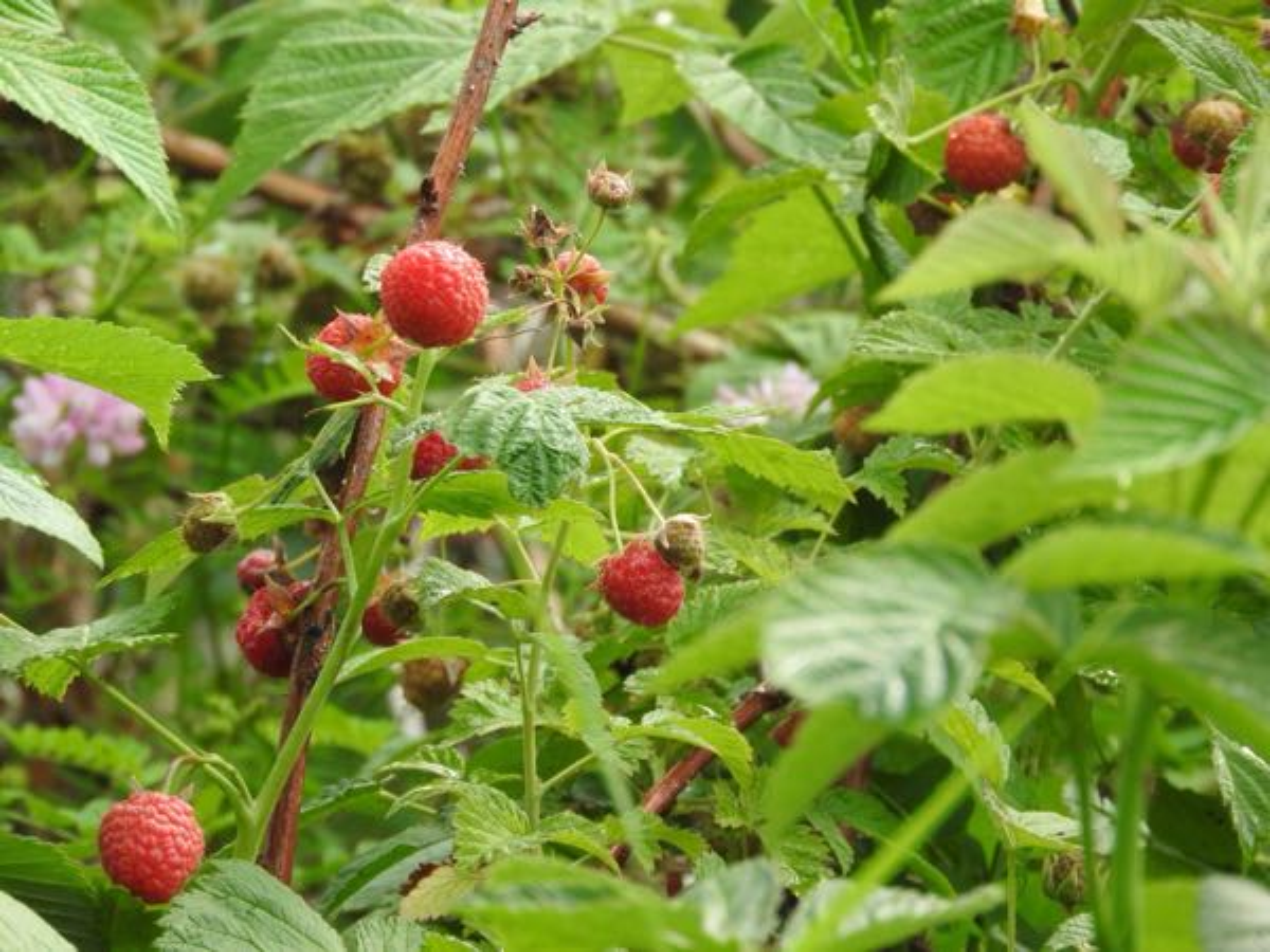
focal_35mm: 450
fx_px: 16510
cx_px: 635
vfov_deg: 3.3
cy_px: 476
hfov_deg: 4.4
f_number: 5.6
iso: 250
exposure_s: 1/250
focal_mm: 80.6
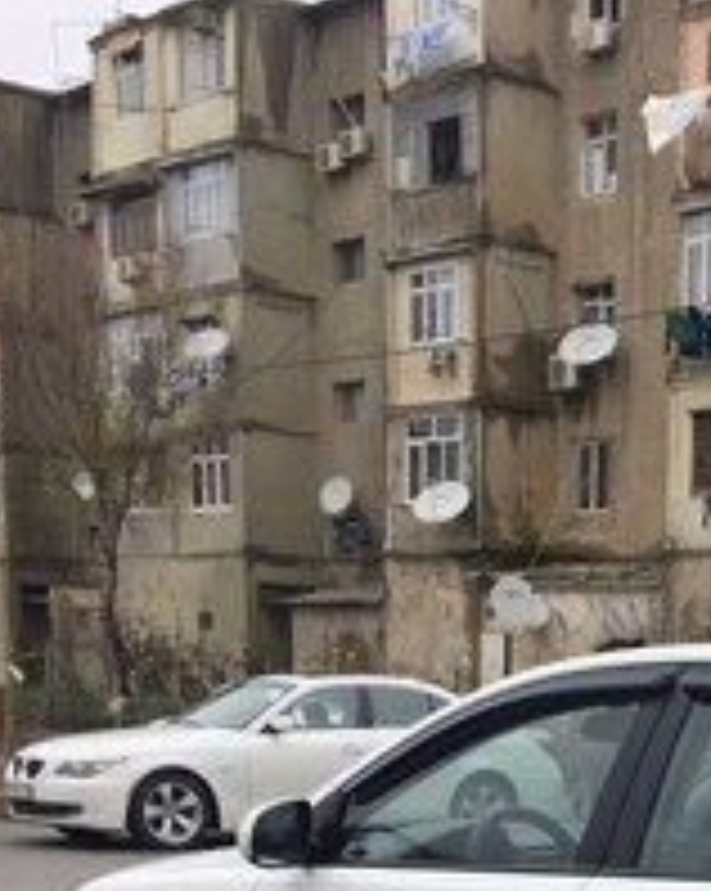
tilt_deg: -10.9
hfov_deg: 20.6
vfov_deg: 24.6
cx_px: 774
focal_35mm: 71
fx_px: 1870
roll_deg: -1.5
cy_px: 1035
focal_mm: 4.15
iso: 32
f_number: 2.2
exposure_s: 1/408
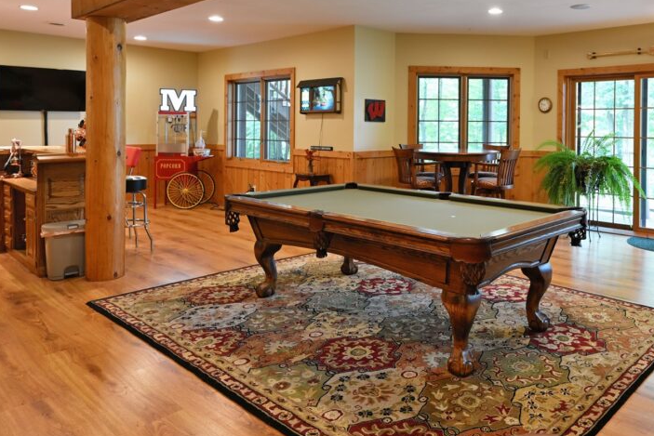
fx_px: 527
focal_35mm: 29
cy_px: 129
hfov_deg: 61.7
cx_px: 448
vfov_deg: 44.0
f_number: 5.6
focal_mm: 17
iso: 400
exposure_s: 1/10
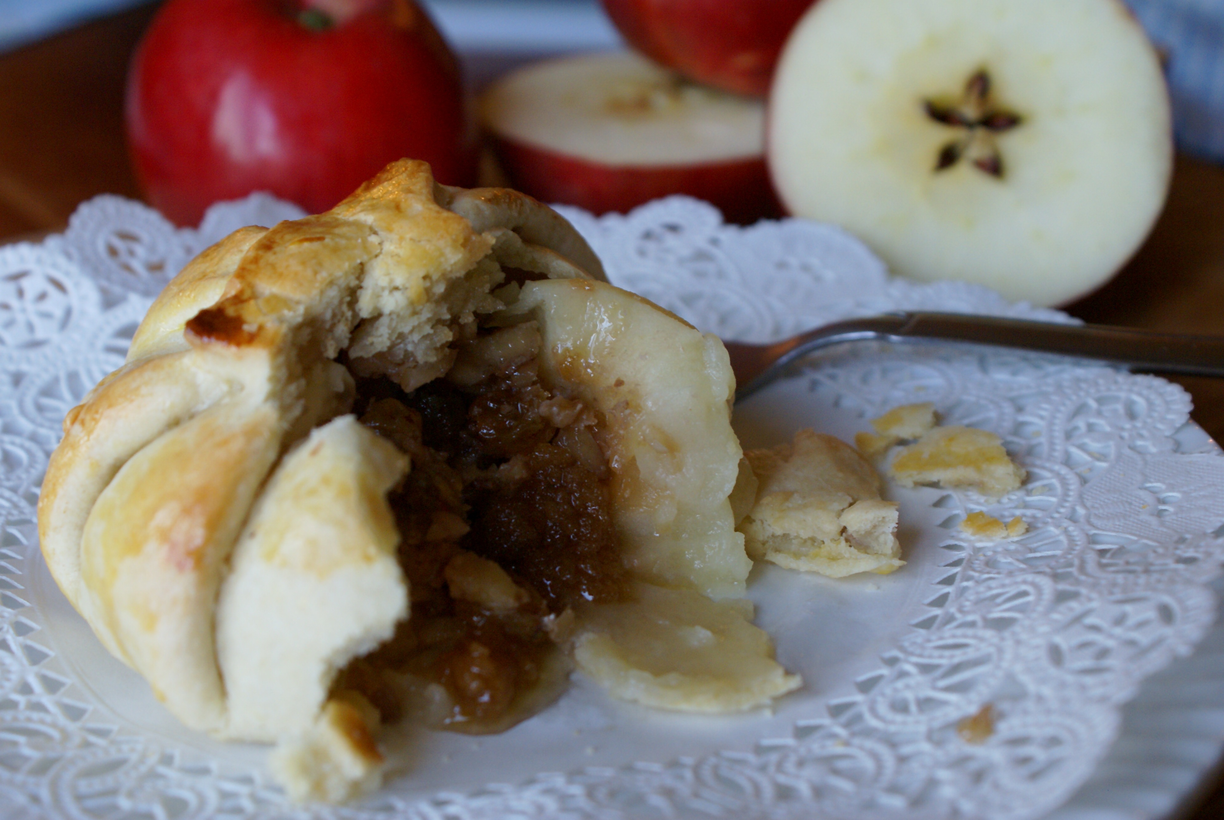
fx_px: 2042
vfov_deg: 22.7
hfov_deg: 33.4
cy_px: 410
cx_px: 612
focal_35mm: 60
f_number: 5.6
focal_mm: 40
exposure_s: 1/30
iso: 400
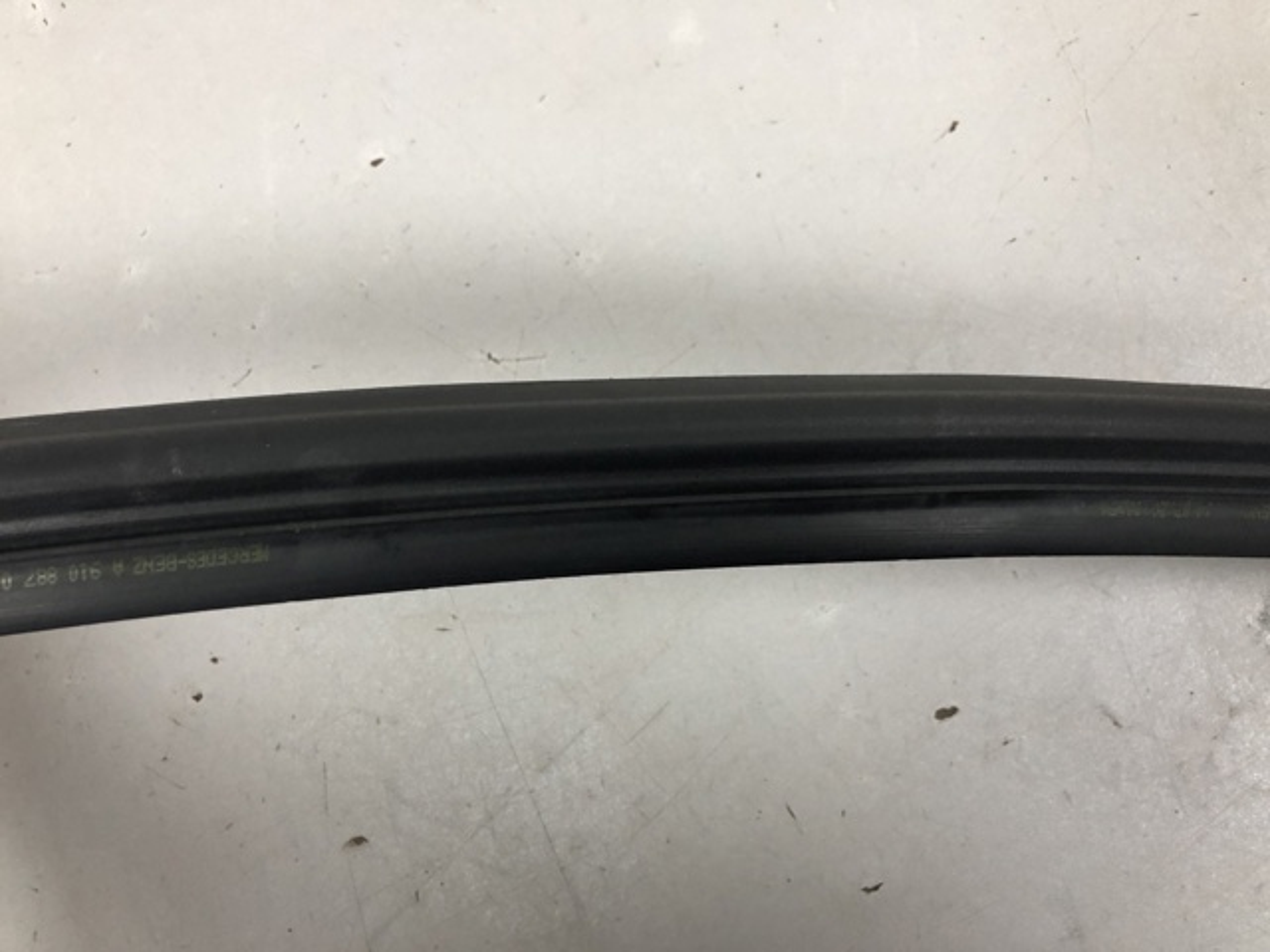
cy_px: 476
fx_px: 1027
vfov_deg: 49.7
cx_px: 635
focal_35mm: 28
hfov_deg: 63.4
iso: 40
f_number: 1.8
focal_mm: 4
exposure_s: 1/25
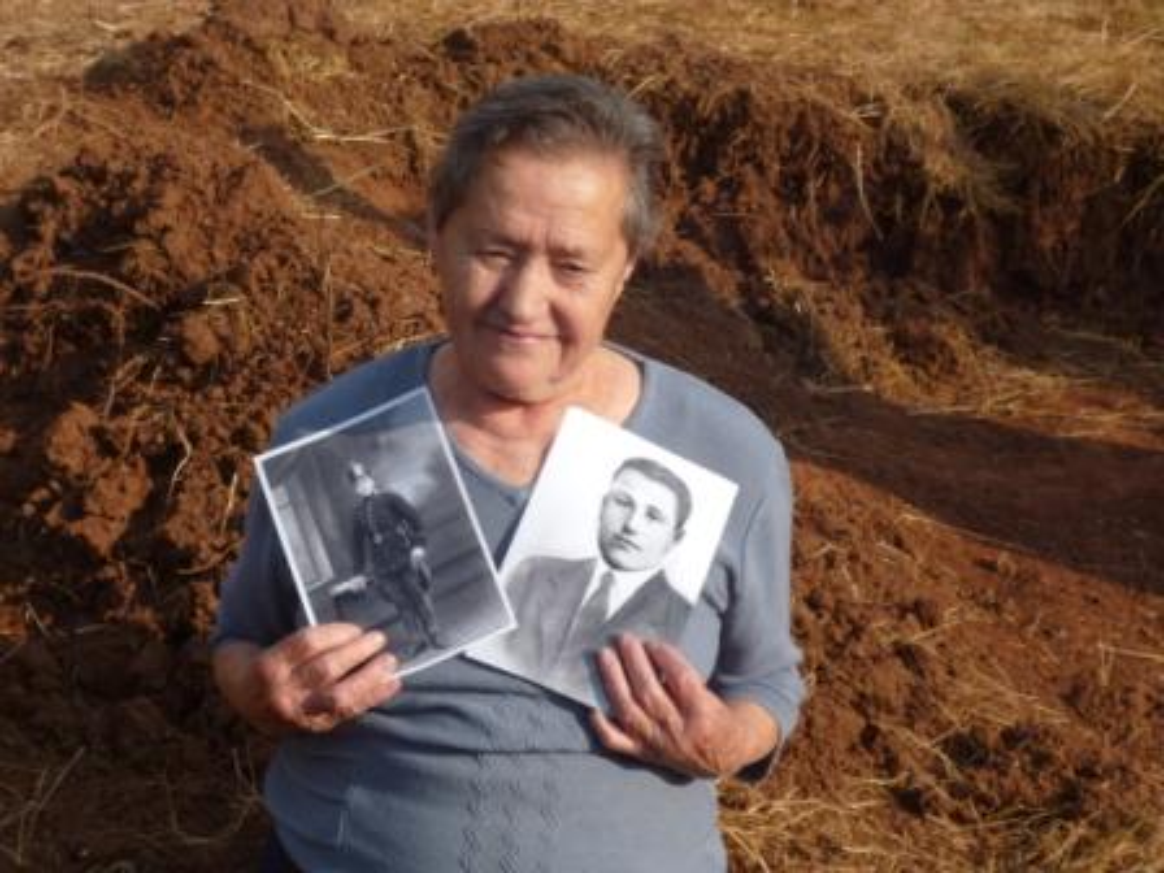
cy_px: 436
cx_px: 582
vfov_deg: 17.0
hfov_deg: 22.5
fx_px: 2925
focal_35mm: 87
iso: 100
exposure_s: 1/250
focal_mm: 15.5
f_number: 5.8
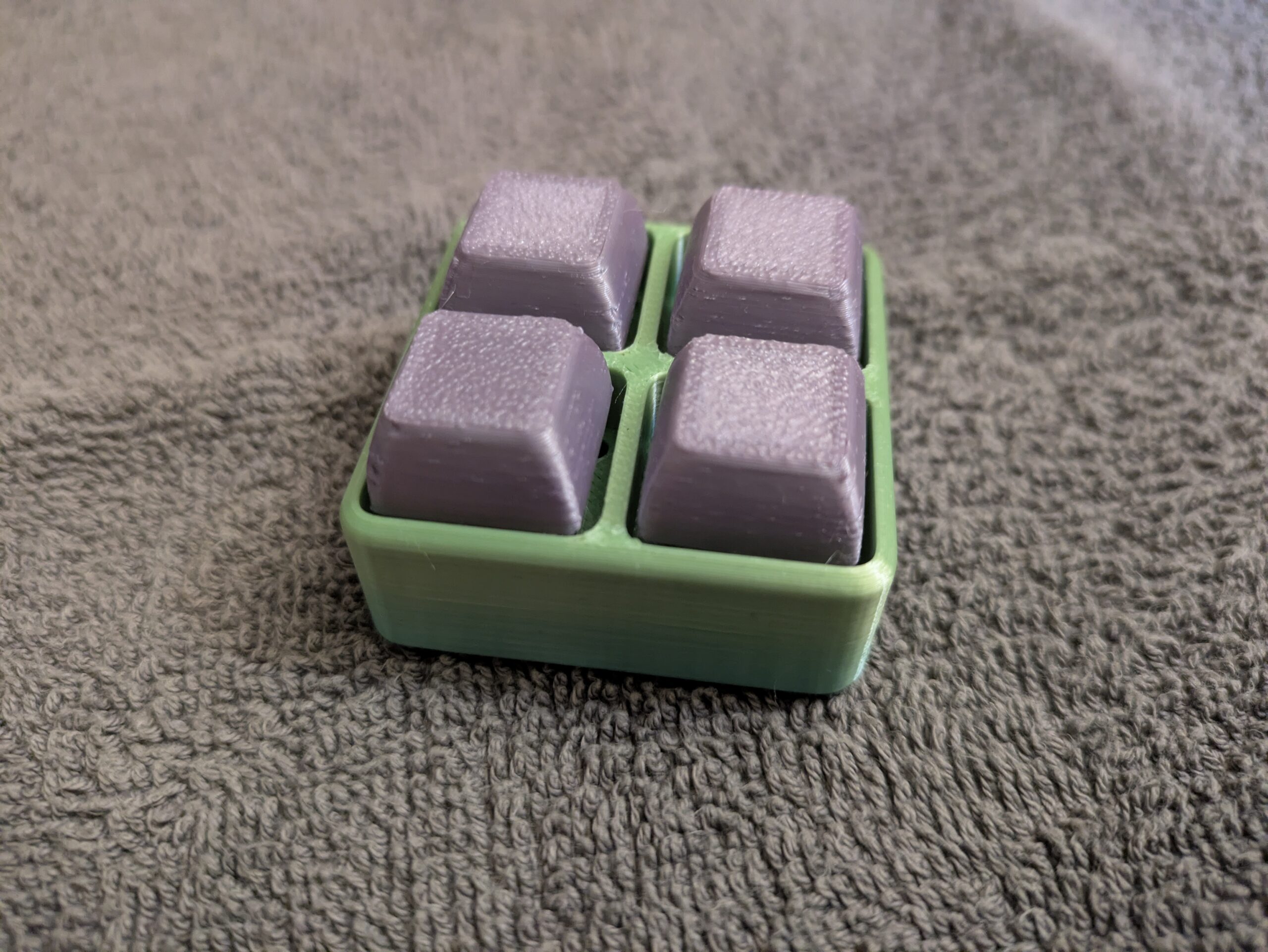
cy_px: 476
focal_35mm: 25
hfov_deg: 69.4
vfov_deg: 54.9
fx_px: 916
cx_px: 634
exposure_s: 1/25
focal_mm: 5.43
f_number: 1.89
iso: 1495
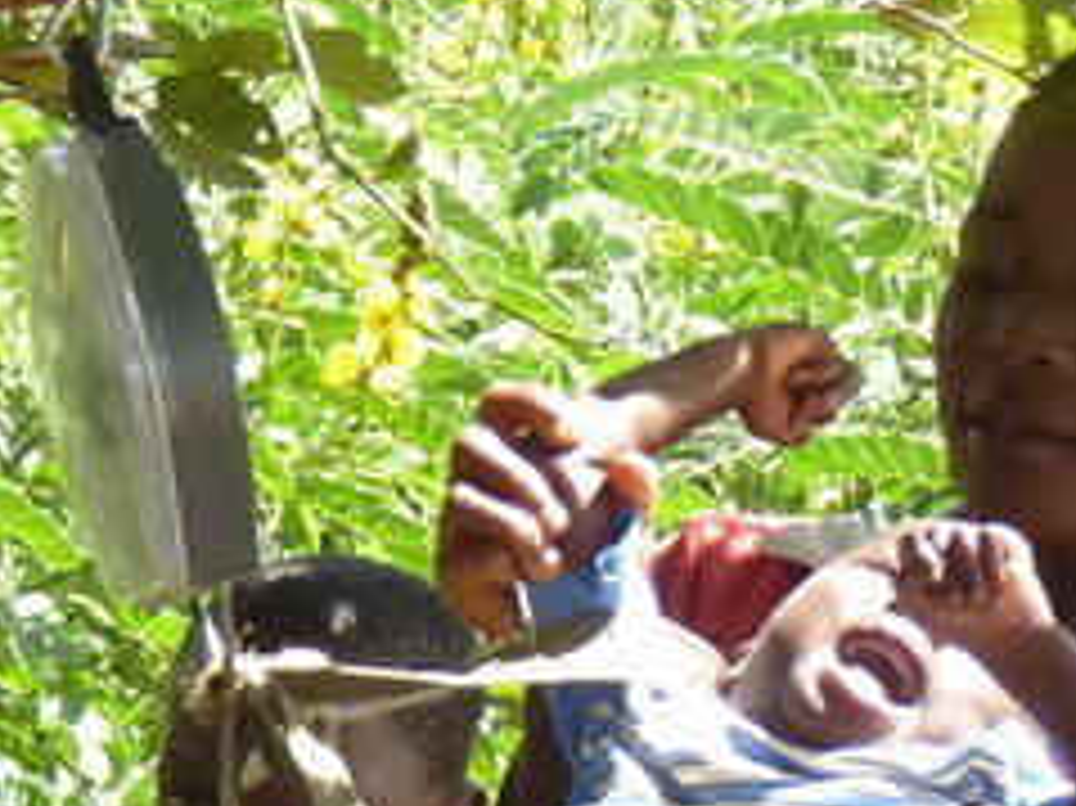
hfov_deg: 6.4
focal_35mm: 309
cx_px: 680
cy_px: 1373
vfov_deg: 4.8
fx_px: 9600
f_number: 3.4
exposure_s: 1/320
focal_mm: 12.8
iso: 250
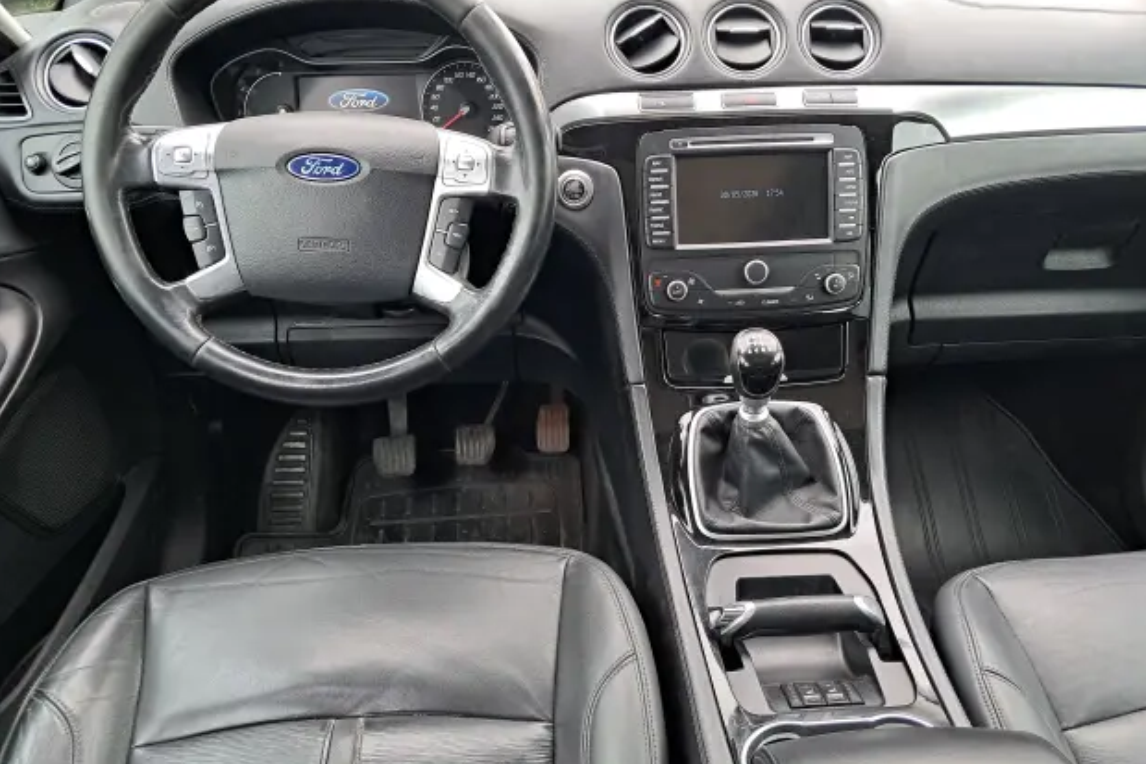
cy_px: 359
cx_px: 586
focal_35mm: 29
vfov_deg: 44.9
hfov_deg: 63.7
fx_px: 923
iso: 80
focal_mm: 4
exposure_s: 1/25
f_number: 1.8
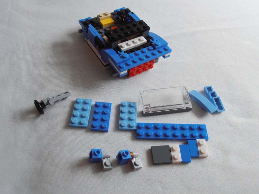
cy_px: 97
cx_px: 130
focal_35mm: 37
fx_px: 277
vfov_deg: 38.7
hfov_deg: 50.1
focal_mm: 6.61
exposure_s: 1/125
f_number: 3.9
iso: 80
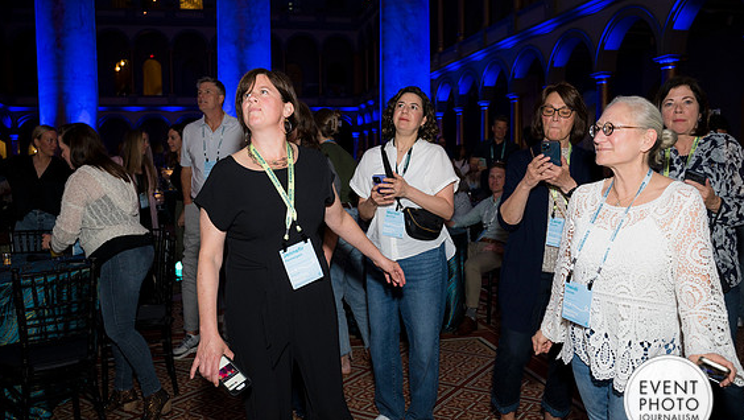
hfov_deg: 61.0
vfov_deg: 36.7
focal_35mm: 32
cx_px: 375
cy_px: 232
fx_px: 632
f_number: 4
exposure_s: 1/100
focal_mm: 29.5
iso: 800
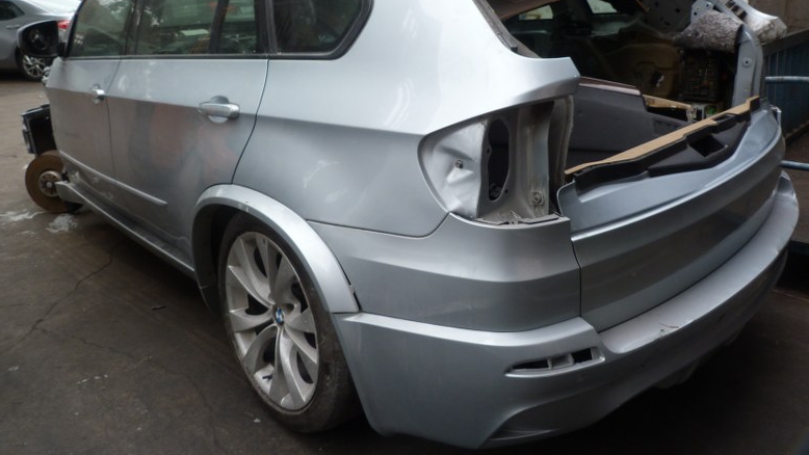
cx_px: 410
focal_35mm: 28
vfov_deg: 41.0
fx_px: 601
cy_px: 152
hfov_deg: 67.9
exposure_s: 1/125
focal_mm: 4.5
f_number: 3.6
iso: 80
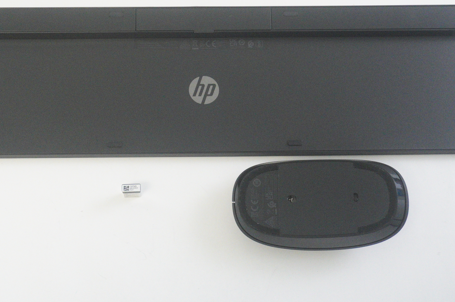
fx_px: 842
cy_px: 108
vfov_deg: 20.3
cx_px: 201
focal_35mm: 67
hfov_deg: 30.2
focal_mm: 31
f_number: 5.6
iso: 6400
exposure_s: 1/250
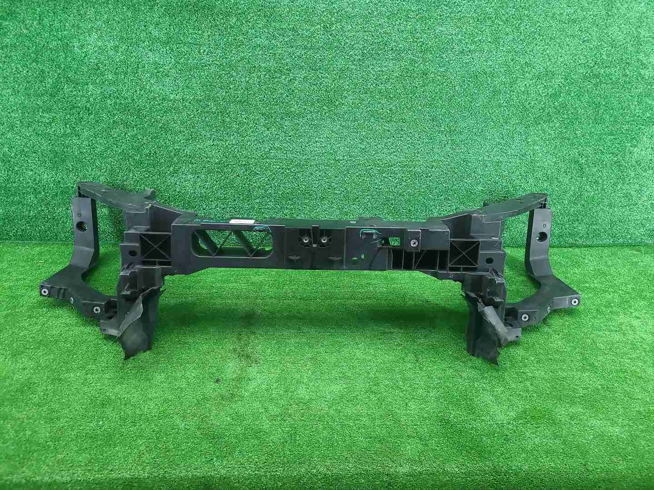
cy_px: 245
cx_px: 327
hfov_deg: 67.3
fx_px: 491
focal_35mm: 26
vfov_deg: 53.1
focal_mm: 5.4
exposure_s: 1/50
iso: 318
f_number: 1.8
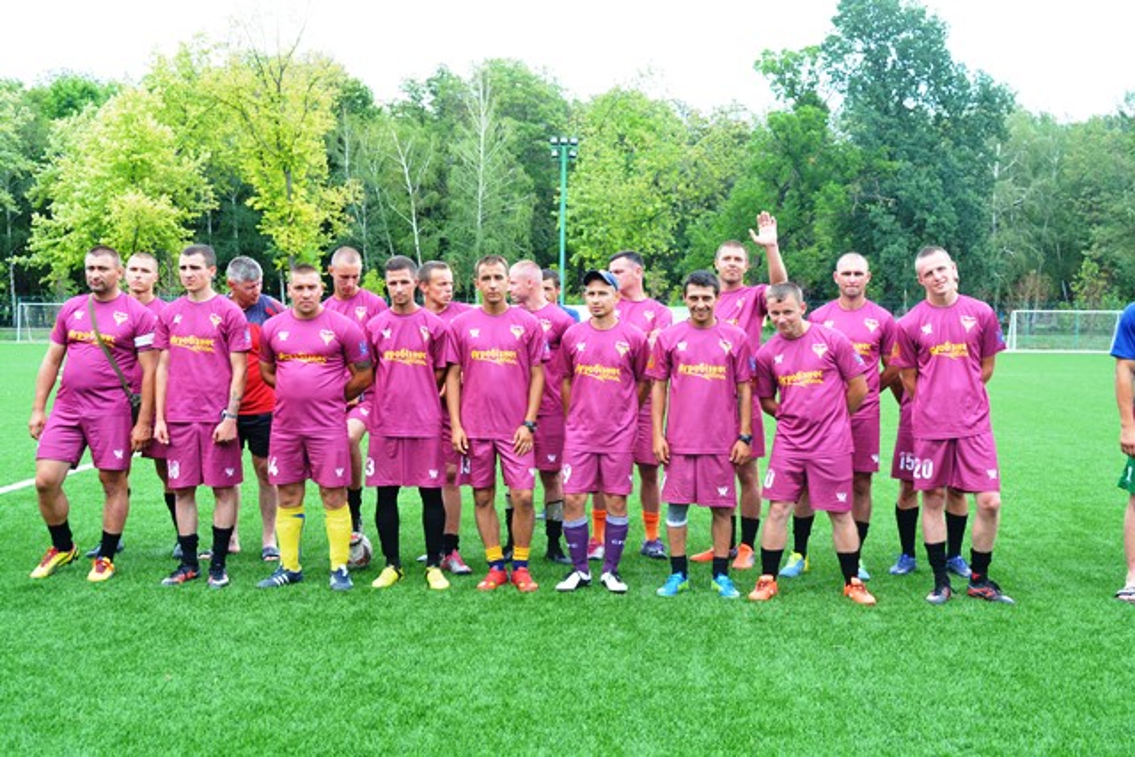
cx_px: 568
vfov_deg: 31.9
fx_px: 1324
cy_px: 378
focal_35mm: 42
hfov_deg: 46.4
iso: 220
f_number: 8
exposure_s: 1/60
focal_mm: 28
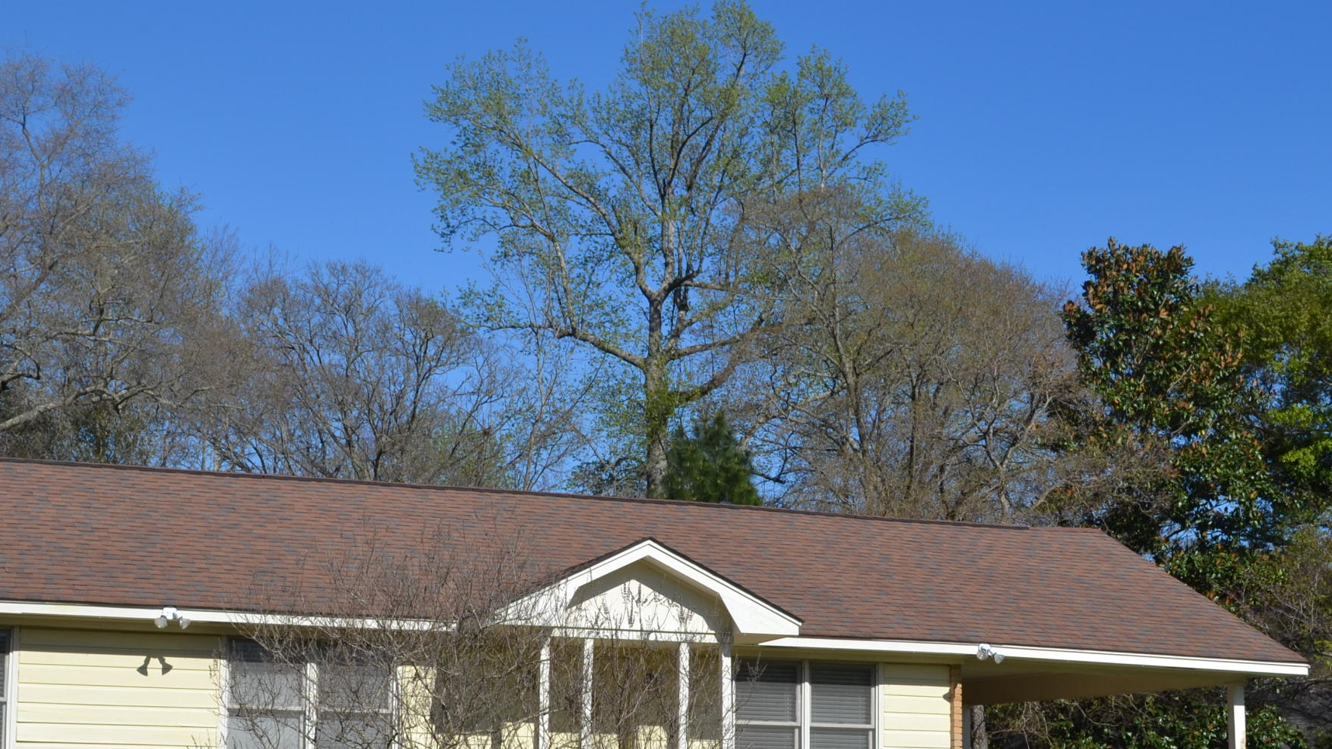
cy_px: 581
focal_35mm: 64
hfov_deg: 32.8
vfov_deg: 18.7
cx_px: 602
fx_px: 2260
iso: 100
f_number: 9
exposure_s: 1/320
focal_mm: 24
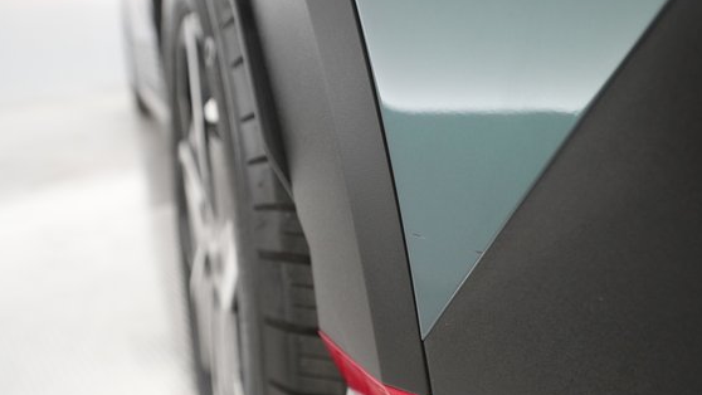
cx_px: 375
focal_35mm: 30
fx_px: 558
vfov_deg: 38.9
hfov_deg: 64.2
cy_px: 216
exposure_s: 1/100
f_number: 4.5
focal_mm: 25
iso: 4000
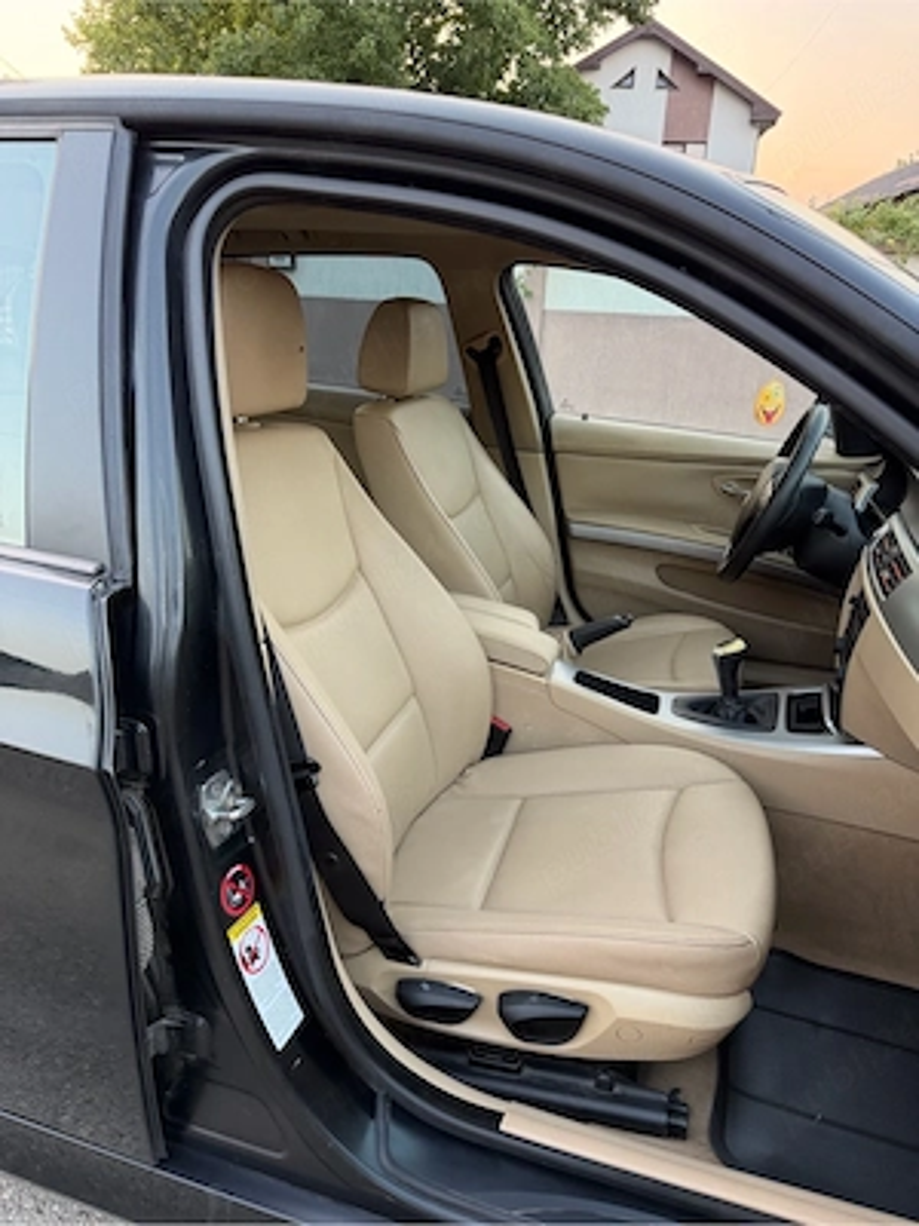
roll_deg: -2.6
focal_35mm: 24
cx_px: 460
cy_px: 613
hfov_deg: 56.8
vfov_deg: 71.6
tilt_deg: -19.7
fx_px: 850
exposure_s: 1/96
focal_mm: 6.76
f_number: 1.78
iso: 200
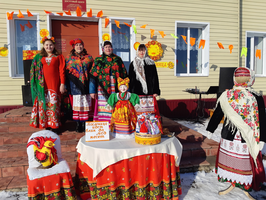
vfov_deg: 53.1
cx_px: 133
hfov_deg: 67.3
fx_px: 200
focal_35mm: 26
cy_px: 100
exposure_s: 1/3704
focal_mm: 3.93
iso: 40
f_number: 1.7
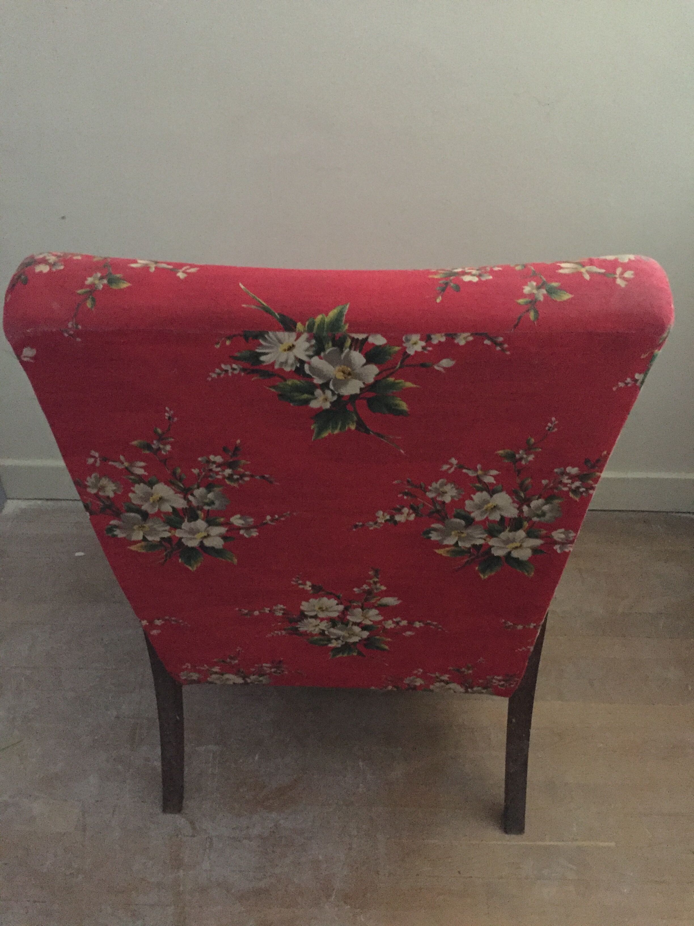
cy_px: 463
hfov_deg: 48.2
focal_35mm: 29
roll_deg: +0.6
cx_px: 347
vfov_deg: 61.7
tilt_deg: -34.2
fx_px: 775
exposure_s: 1/17
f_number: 2.2
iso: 800
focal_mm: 4.15
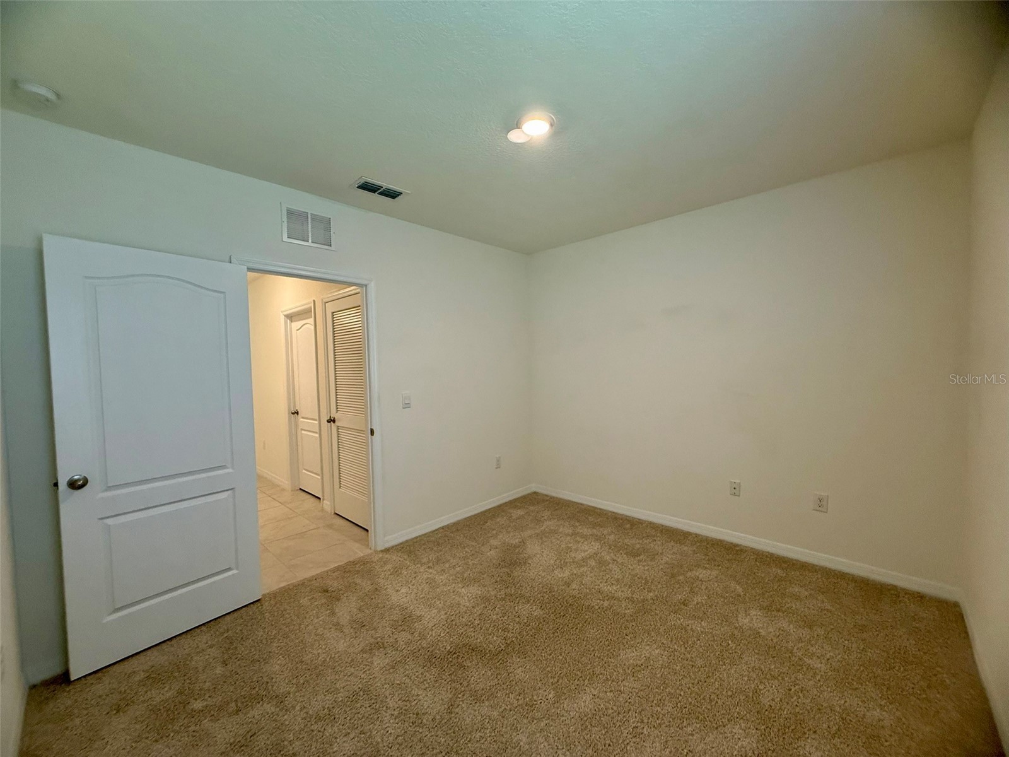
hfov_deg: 102.1
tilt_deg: -1.6
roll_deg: +1.2
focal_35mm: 14
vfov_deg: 85.7
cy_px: 378
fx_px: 408
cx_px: 504
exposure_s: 1/120
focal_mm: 2.22
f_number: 2.2
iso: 320
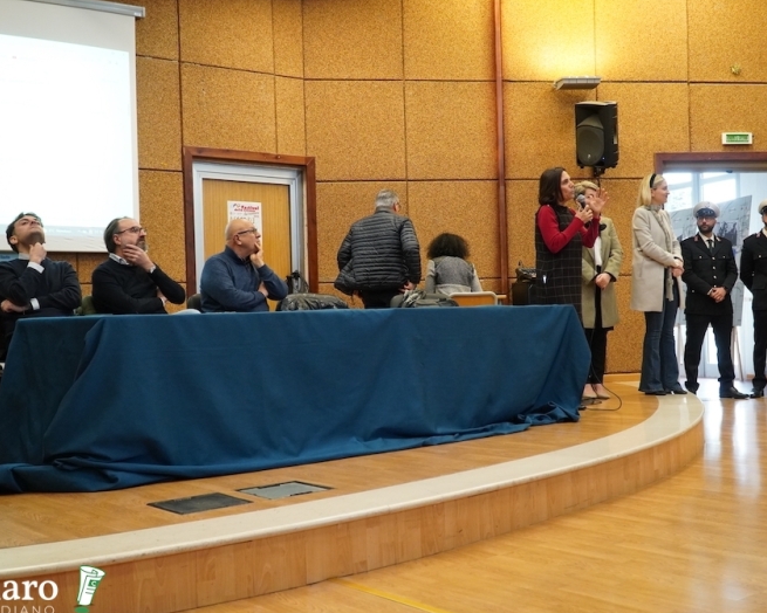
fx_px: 898
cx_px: 396
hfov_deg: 46.2
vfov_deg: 37.7
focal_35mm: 40
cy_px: 309
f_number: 4
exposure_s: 1/125
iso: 2000
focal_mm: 23
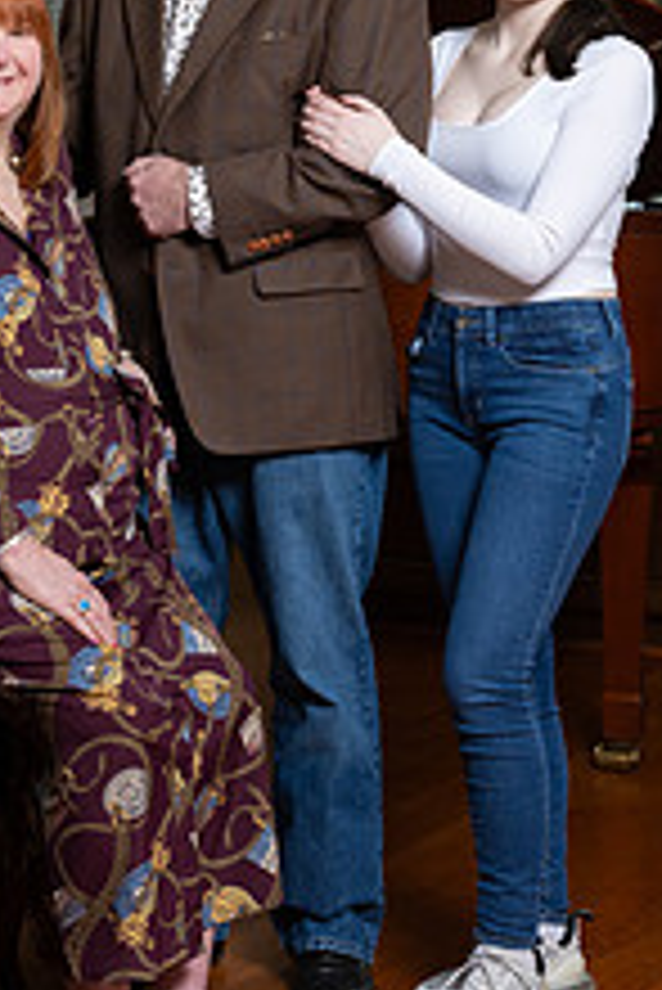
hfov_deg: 10.3
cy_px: 279
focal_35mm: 132
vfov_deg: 15.5
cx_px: 13
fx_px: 3635
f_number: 7.1
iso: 640
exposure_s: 1/80
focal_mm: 43
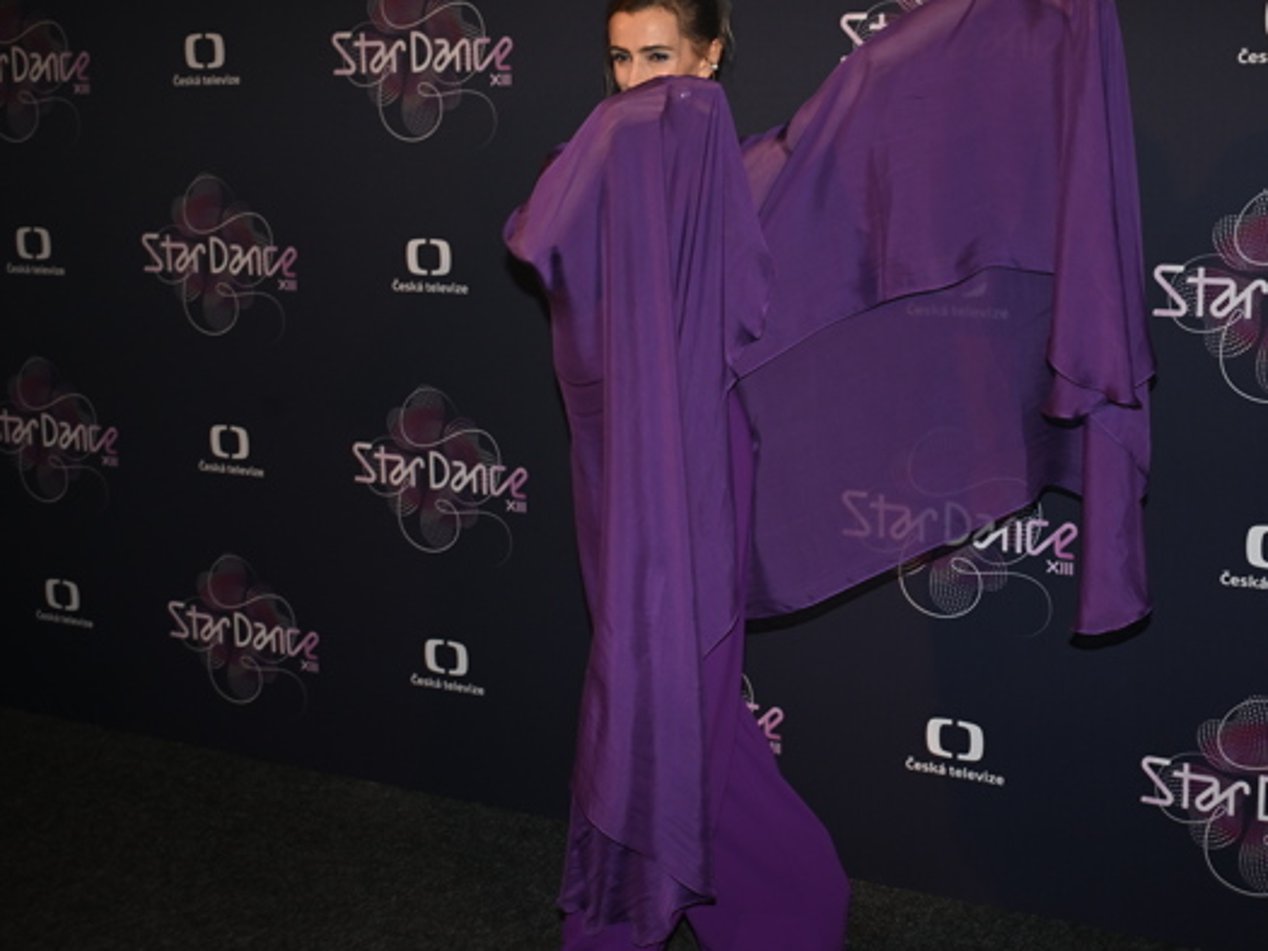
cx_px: 763
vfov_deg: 30.3
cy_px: 427
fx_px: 1759
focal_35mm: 48
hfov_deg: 39.5
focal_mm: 38
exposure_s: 1/125
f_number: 5.6
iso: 800
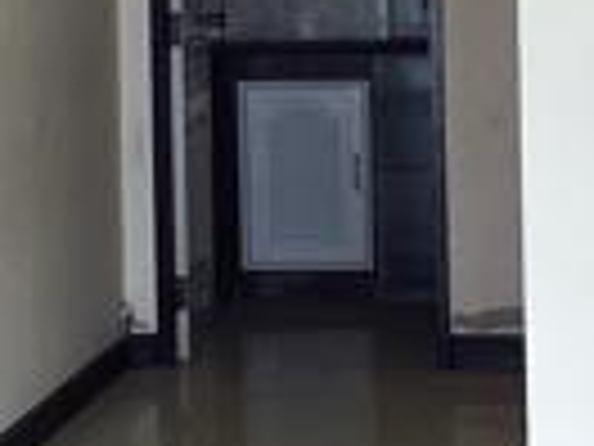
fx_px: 2660
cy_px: -101
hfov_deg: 12.7
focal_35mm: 155
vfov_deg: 9.4
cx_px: 220
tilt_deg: +1.1
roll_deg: +0.6
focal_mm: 3.3
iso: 50
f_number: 2.4
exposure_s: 1/120
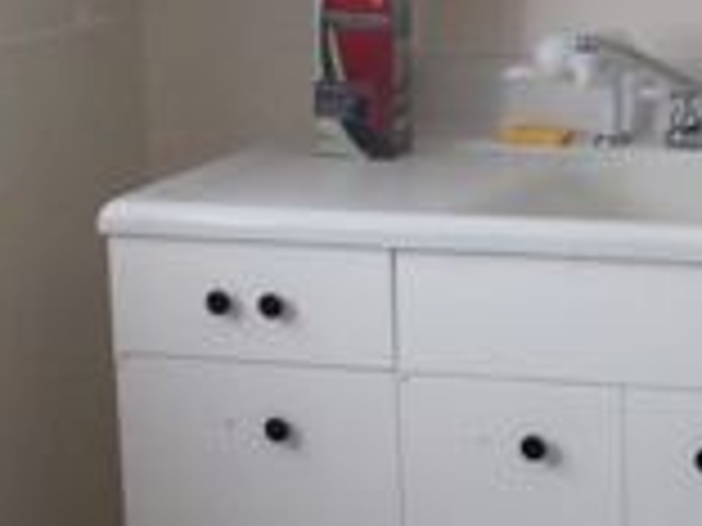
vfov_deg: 9.8
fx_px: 3083
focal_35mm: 152
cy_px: 202
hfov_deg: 12.8
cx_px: 742
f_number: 2.8
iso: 80
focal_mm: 6.2
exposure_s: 1/65.3
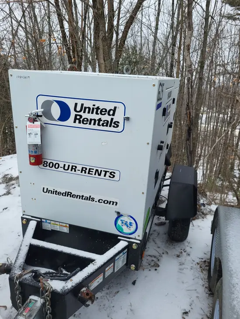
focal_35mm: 26
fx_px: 240
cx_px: 120
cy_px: 160
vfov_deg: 67.3
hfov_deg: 53.1
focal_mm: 5.4
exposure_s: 1/823
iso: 40
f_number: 1.8
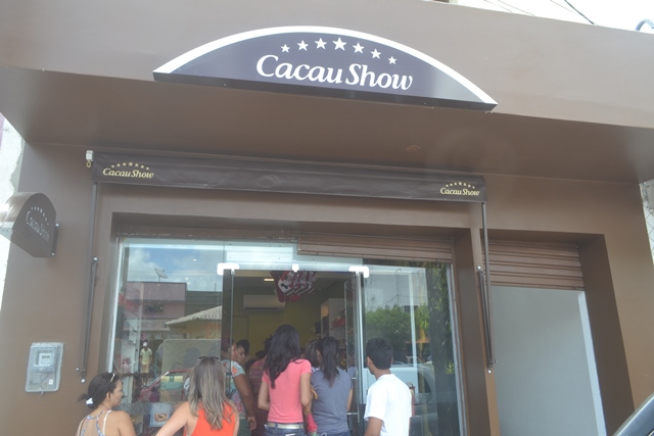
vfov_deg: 48.0
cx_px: 327
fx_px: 491
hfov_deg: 67.4
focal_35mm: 27
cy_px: 218
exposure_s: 1/125
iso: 200
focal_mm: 18
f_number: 5.6
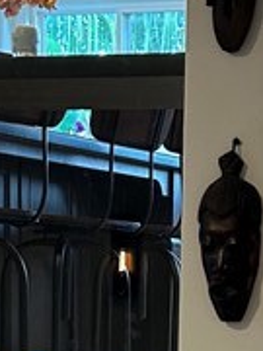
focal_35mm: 148
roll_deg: -2.7
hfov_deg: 9.9
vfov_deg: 12.5
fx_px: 1499
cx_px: 271
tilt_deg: -10.8
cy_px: 558
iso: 125
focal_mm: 5.7
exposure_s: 1/60
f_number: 1.5
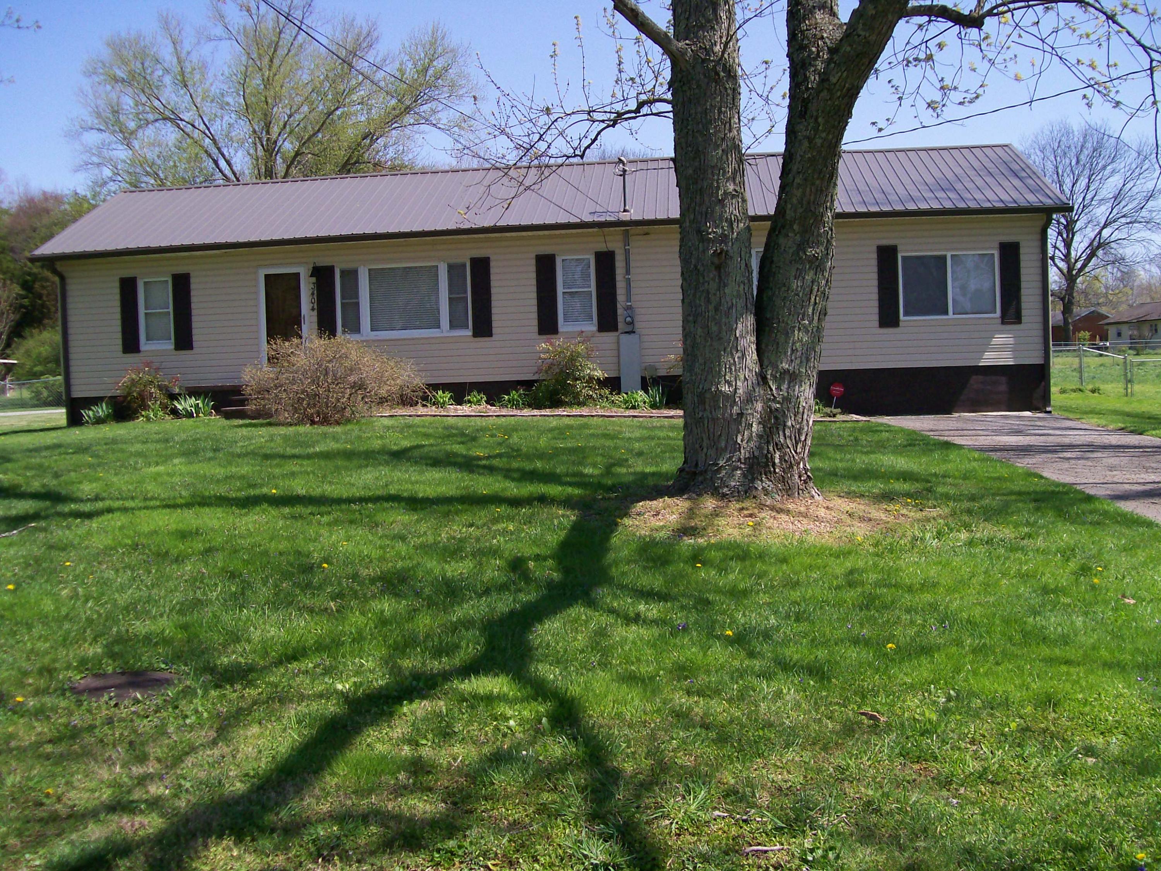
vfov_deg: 39.7
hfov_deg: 51.4
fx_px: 1207
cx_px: 580
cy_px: 436
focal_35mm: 36
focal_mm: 6
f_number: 2.7
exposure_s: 1/772
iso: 80
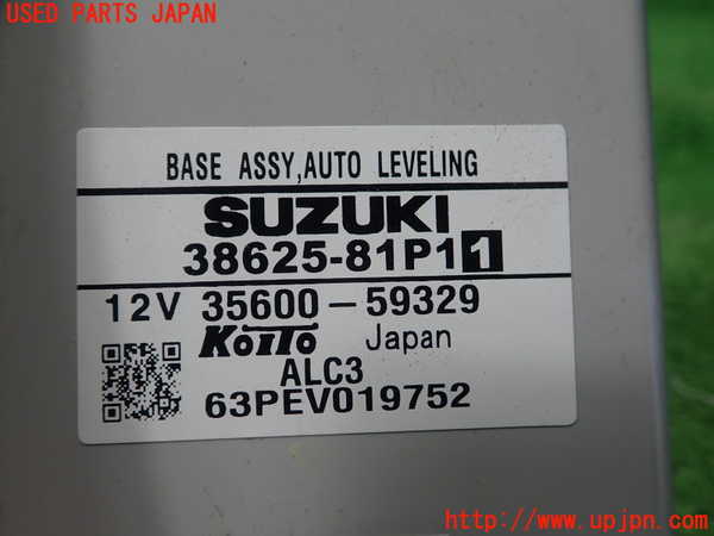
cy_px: 268
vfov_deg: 46.8
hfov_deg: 60.0
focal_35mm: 30
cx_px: 357
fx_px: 619
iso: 160
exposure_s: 1/125
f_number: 2.3
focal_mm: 5.5
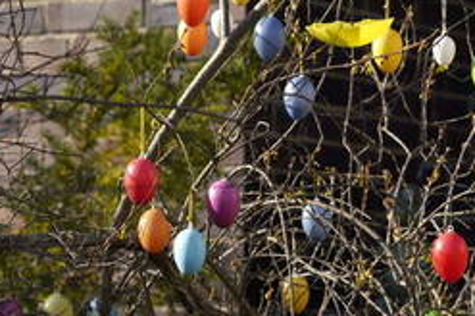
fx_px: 2741
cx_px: 420
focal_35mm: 208
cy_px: 127
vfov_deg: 6.6
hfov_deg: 9.9
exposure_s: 1/250
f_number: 8
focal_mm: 114
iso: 160
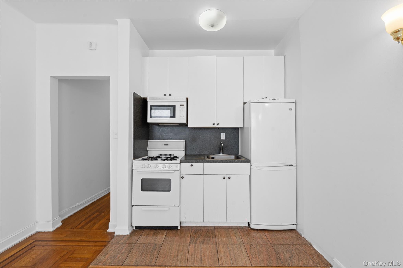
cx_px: 202
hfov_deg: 104.3
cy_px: 134
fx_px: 157
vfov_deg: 81.2
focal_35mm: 14
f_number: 9
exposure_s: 1/5
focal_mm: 14
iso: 640
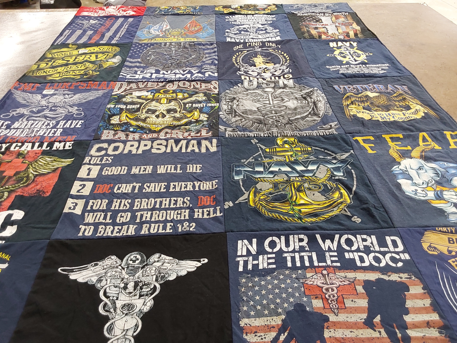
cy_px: 172
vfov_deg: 49.7
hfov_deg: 63.4
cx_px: 228
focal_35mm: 28
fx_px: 370
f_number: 1.9
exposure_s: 1/50
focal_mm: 2.91
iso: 200
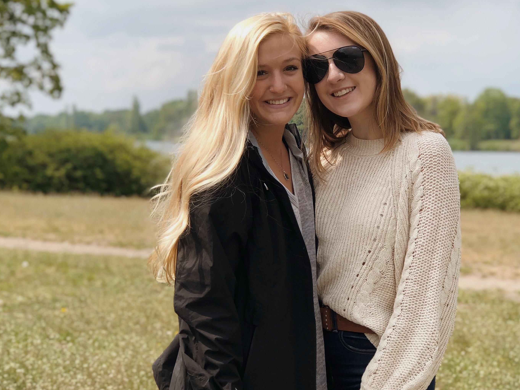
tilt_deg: -2.6
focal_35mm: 84
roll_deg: -1.5
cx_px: 323
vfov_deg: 17.6
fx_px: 1262
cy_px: 174
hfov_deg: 23.2
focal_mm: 6.6
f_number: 2.8
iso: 20
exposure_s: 1/476
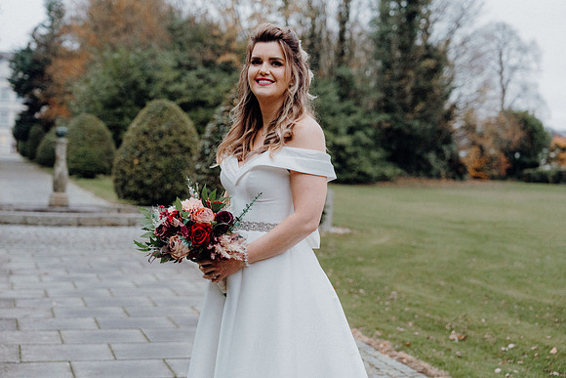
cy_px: 189
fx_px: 1101
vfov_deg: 19.5
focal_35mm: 70
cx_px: 283
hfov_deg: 28.8
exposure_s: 1/200
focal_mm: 70
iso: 5000
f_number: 3.5
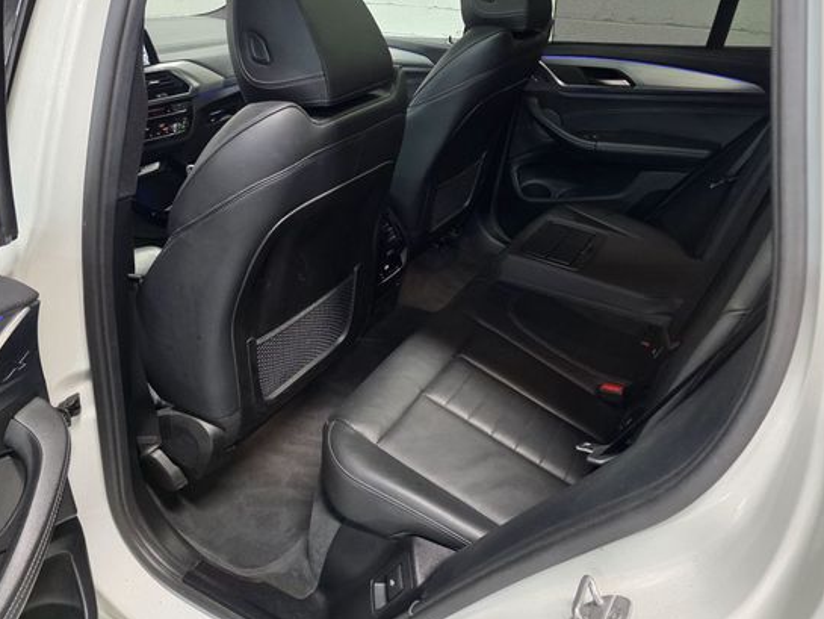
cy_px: 262
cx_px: 451
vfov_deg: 51.2
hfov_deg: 65.2
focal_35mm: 27
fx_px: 643
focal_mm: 6.3
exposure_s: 1/120
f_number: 1.7
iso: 640
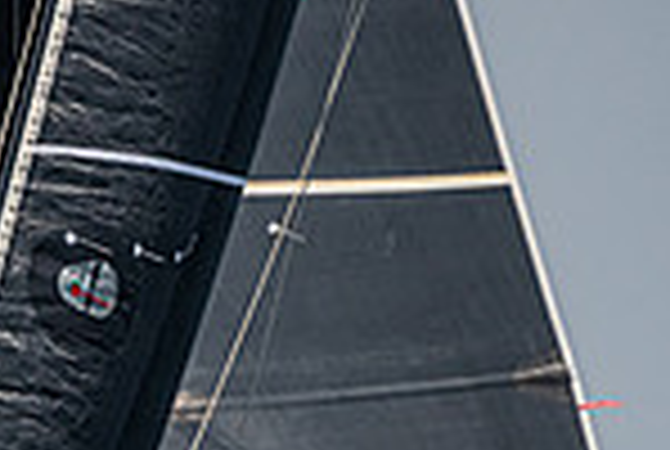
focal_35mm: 1548
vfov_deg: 0.9
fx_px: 28867
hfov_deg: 1.3
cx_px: -494
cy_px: 764
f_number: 6.3
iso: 400
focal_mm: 340
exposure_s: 1/4000
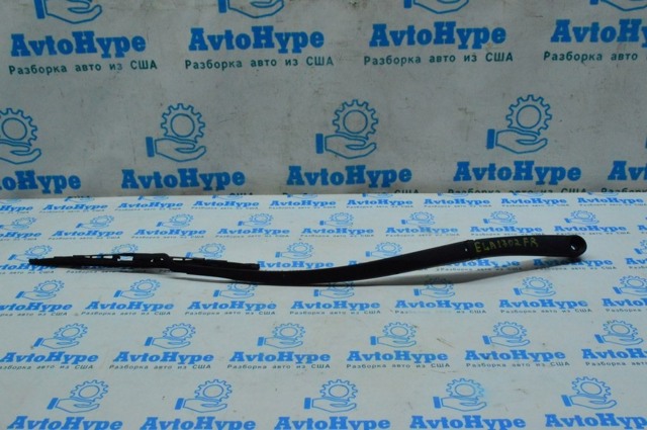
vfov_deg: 35.4
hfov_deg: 51.3
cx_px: 324
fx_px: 673
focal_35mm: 38
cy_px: 215
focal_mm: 25
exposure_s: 1/50
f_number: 25
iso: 5000
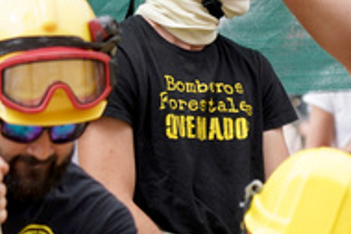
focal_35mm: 496
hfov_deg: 4.1
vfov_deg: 2.8
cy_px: -24
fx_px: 4840
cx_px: 490
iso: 125
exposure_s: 1/400
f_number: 4
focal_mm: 105
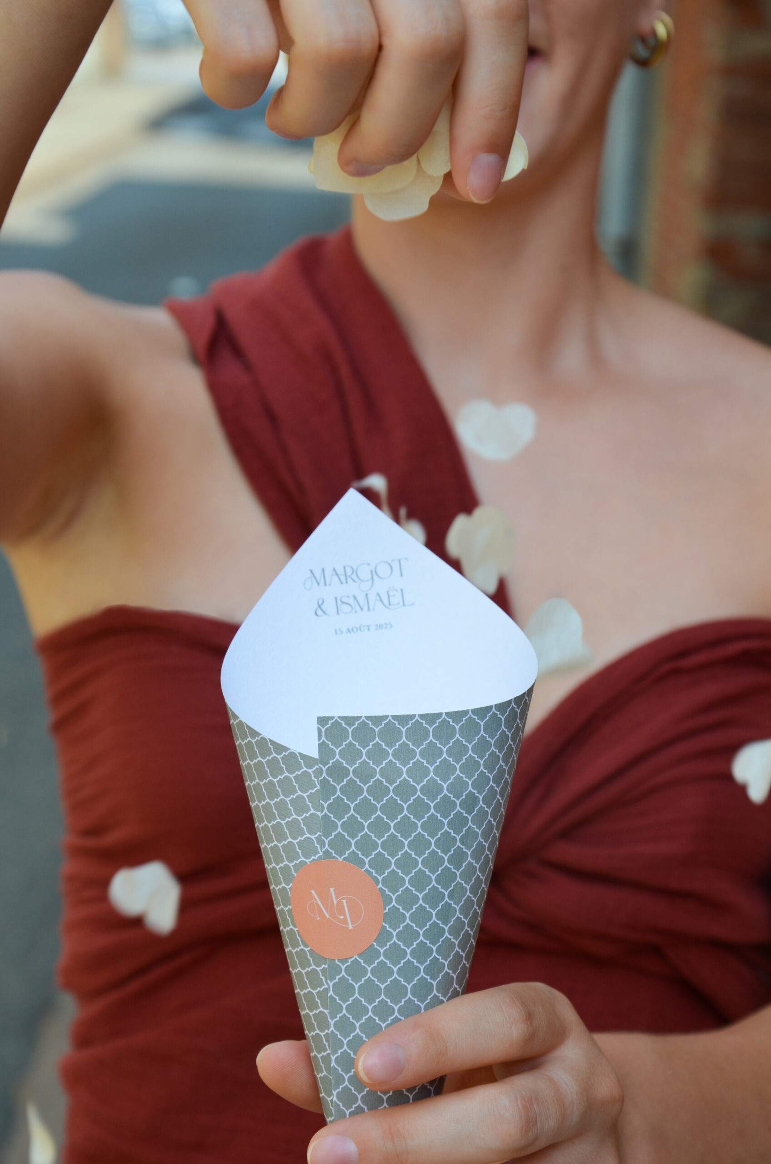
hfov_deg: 15.6
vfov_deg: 23.4
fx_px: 2807
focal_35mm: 87
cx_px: 386
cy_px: 582
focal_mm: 58
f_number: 8
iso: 160
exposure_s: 1/250
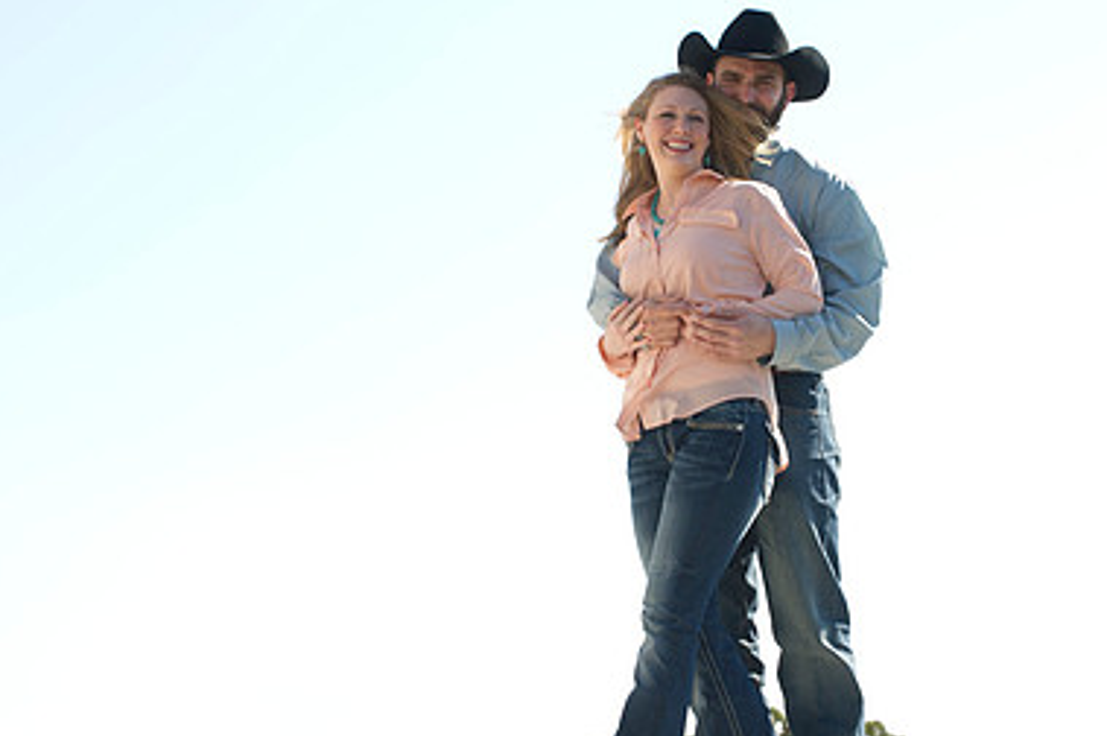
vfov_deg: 8.8
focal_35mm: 156
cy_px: 441
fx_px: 4793
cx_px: 707
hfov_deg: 13.2
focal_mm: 102
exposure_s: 1/250
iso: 160
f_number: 5.6
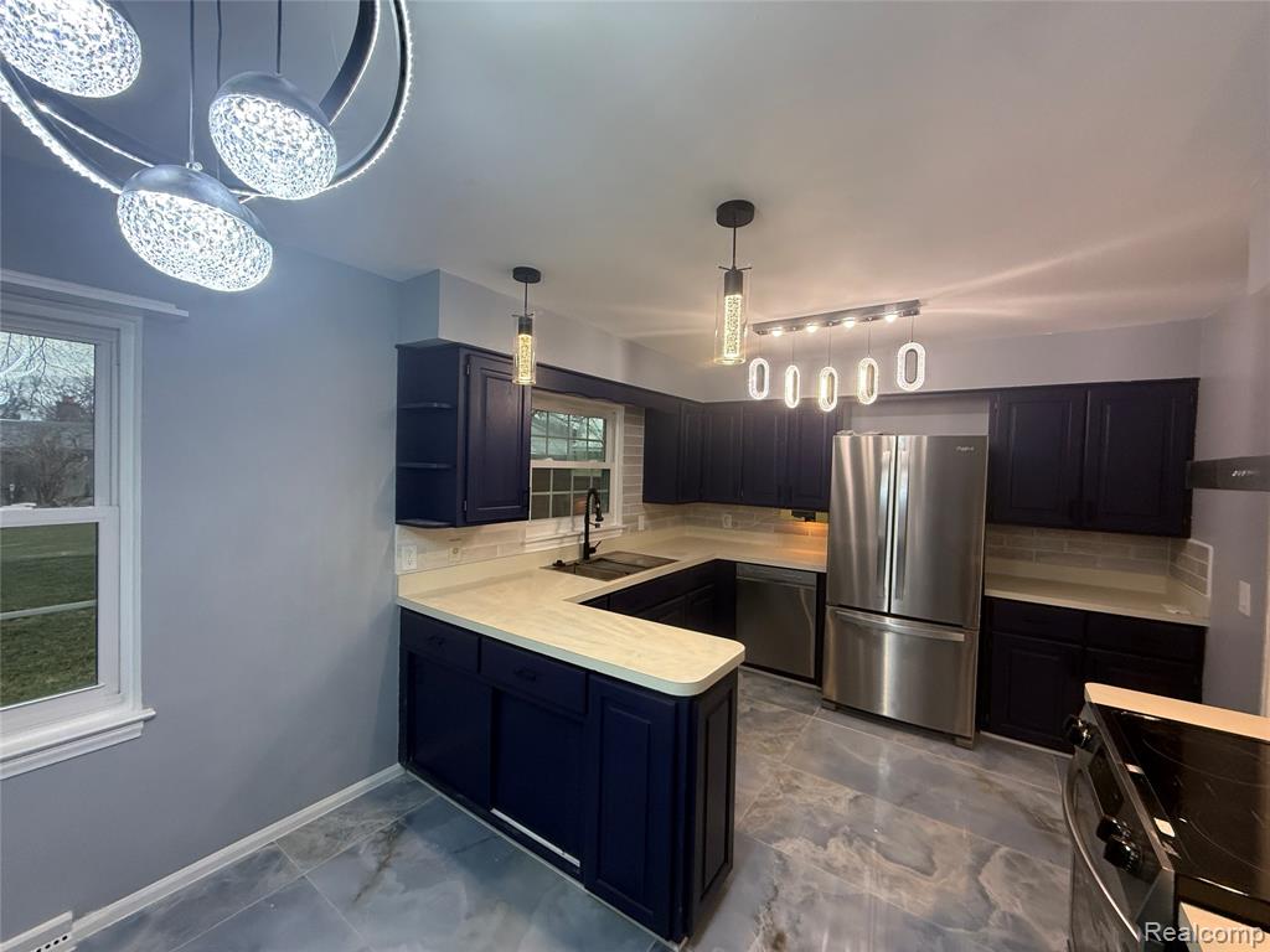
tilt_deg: -0.4
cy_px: 476
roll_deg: -1.2
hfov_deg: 102.1
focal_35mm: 14
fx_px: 514
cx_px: 635
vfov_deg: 85.7
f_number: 2.2
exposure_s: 1/129
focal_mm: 2.22
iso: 250
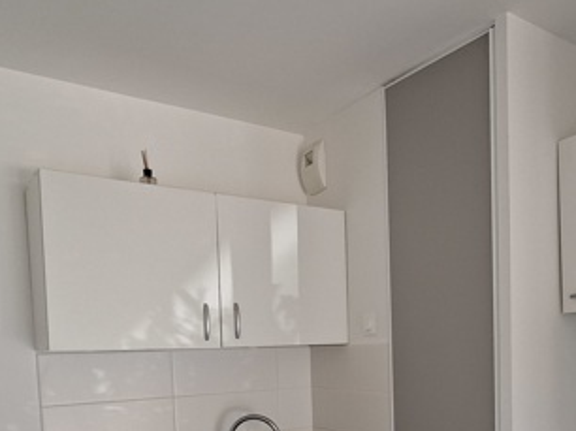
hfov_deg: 52.9
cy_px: 399
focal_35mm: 34
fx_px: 565
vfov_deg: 38.5
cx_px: 384
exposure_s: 1/40
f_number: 2.2
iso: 50
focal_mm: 1.74
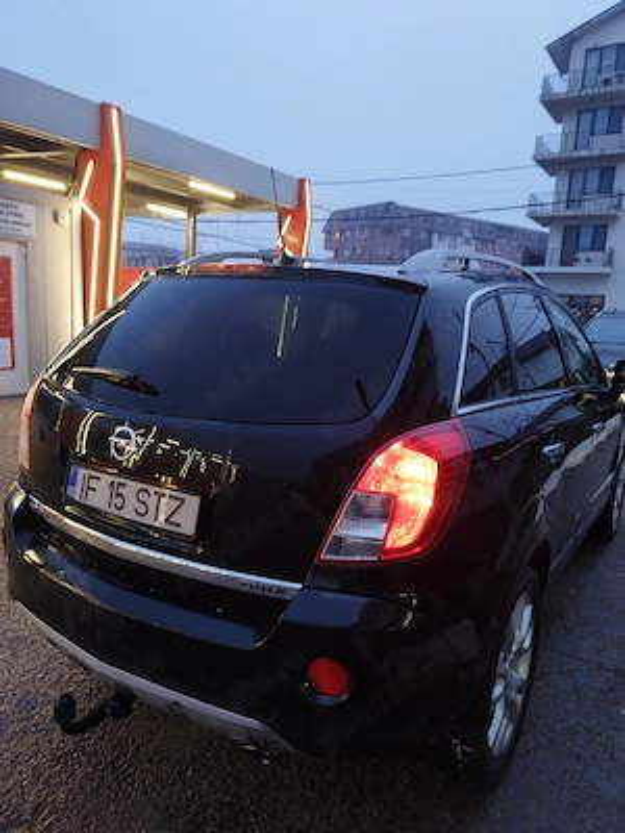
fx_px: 626
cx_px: 312
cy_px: 416
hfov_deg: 53.1
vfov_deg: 67.3
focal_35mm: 26
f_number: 1.8
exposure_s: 1/33.3
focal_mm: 6.24
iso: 616
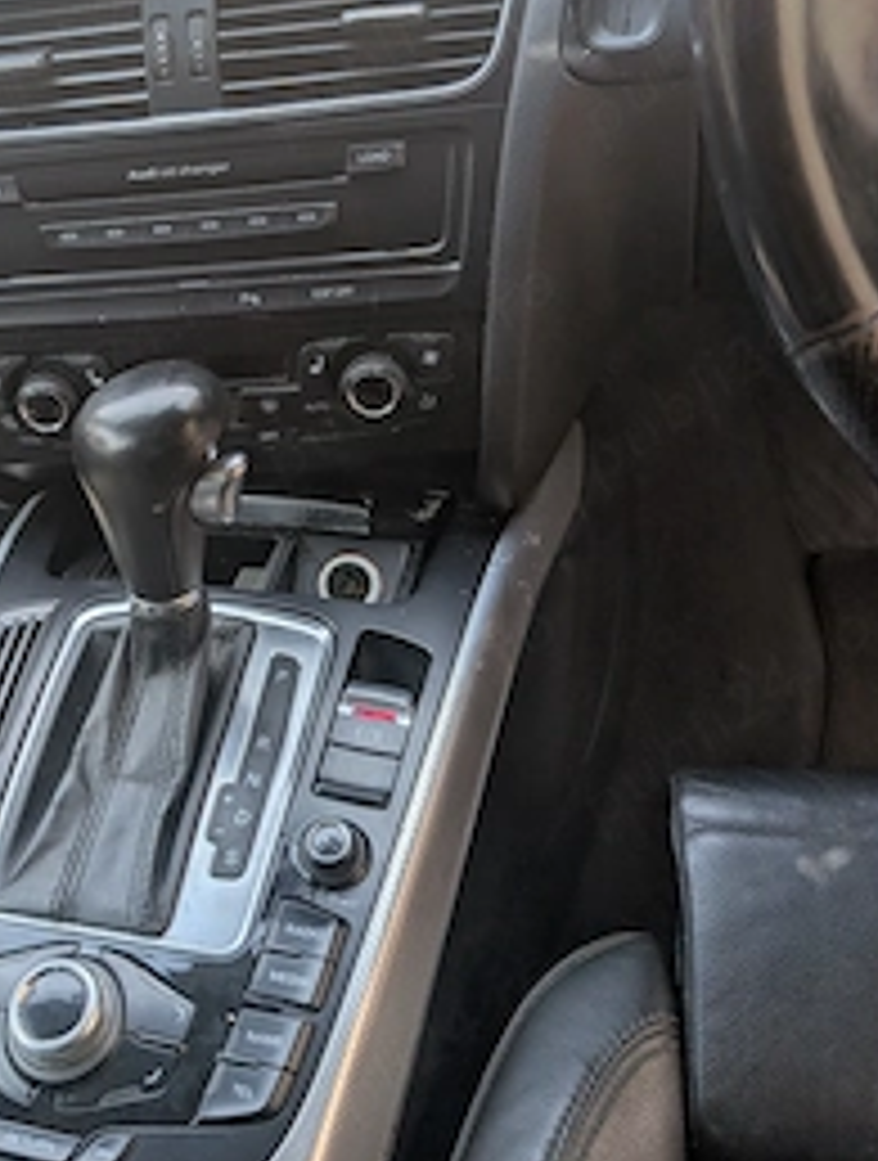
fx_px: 1245
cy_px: 446
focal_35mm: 37
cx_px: 252
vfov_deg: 49.6
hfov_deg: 38.1
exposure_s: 1/202
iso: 21
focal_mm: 6.9
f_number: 1.68
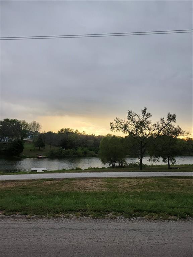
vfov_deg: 73.9
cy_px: 128
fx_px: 171
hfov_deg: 58.9
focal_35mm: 23
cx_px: 96
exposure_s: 1/120
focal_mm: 5.54
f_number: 1.8
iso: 250
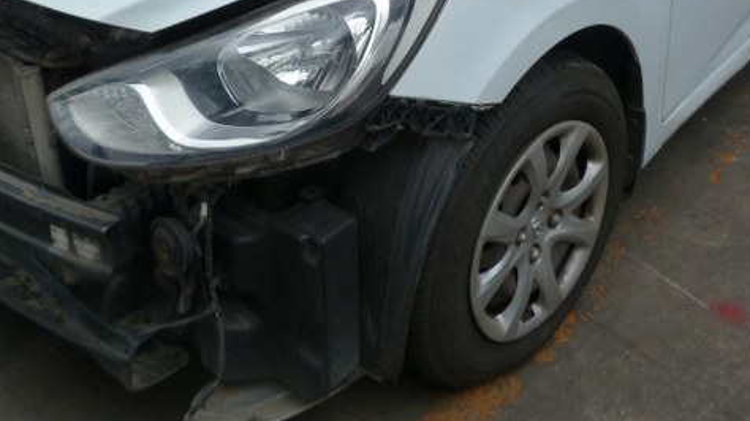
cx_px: 403
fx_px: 914
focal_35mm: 46
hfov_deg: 44.6
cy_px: -51
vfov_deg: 24.1
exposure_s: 1/125
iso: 125
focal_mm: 4.5
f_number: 4
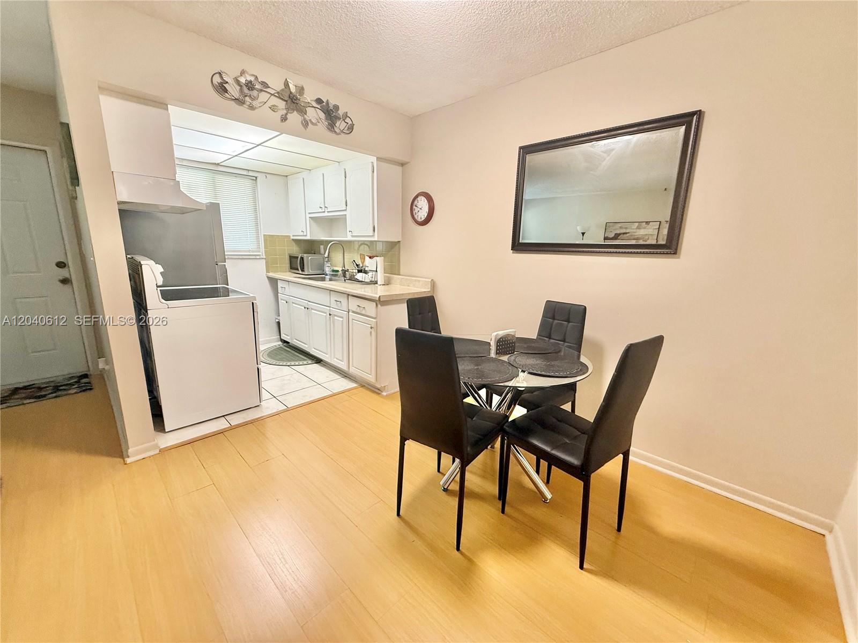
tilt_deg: -11.7
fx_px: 347
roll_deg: -1.7
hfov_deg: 102.1
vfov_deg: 85.7
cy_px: 322
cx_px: 429
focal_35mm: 14
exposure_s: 1/60
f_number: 2.2
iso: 200
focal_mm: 2.22
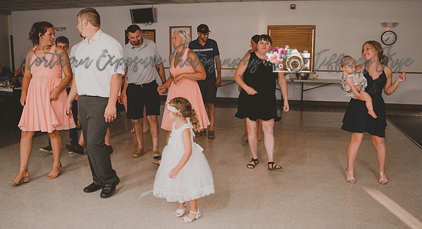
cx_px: 212
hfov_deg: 58.7
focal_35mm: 34
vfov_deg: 33.9
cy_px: 109
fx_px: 375
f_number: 2.8
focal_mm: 26
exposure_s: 1/100
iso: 3200
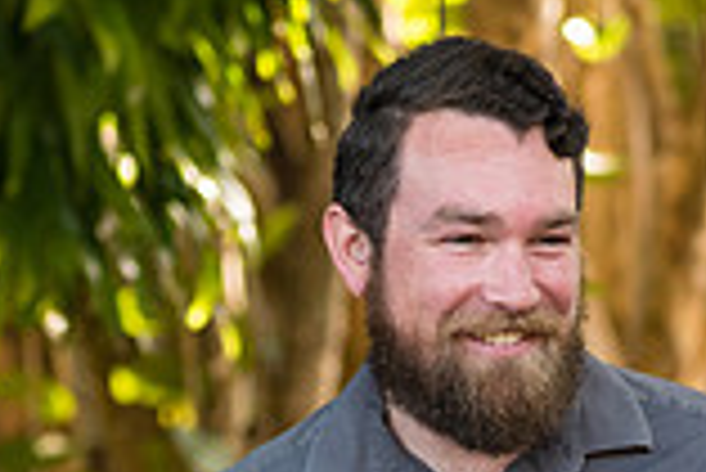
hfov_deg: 2.7
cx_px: 249
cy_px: 702
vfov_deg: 1.8
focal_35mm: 770
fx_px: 15114
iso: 400
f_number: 4.8
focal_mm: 130
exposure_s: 1/250
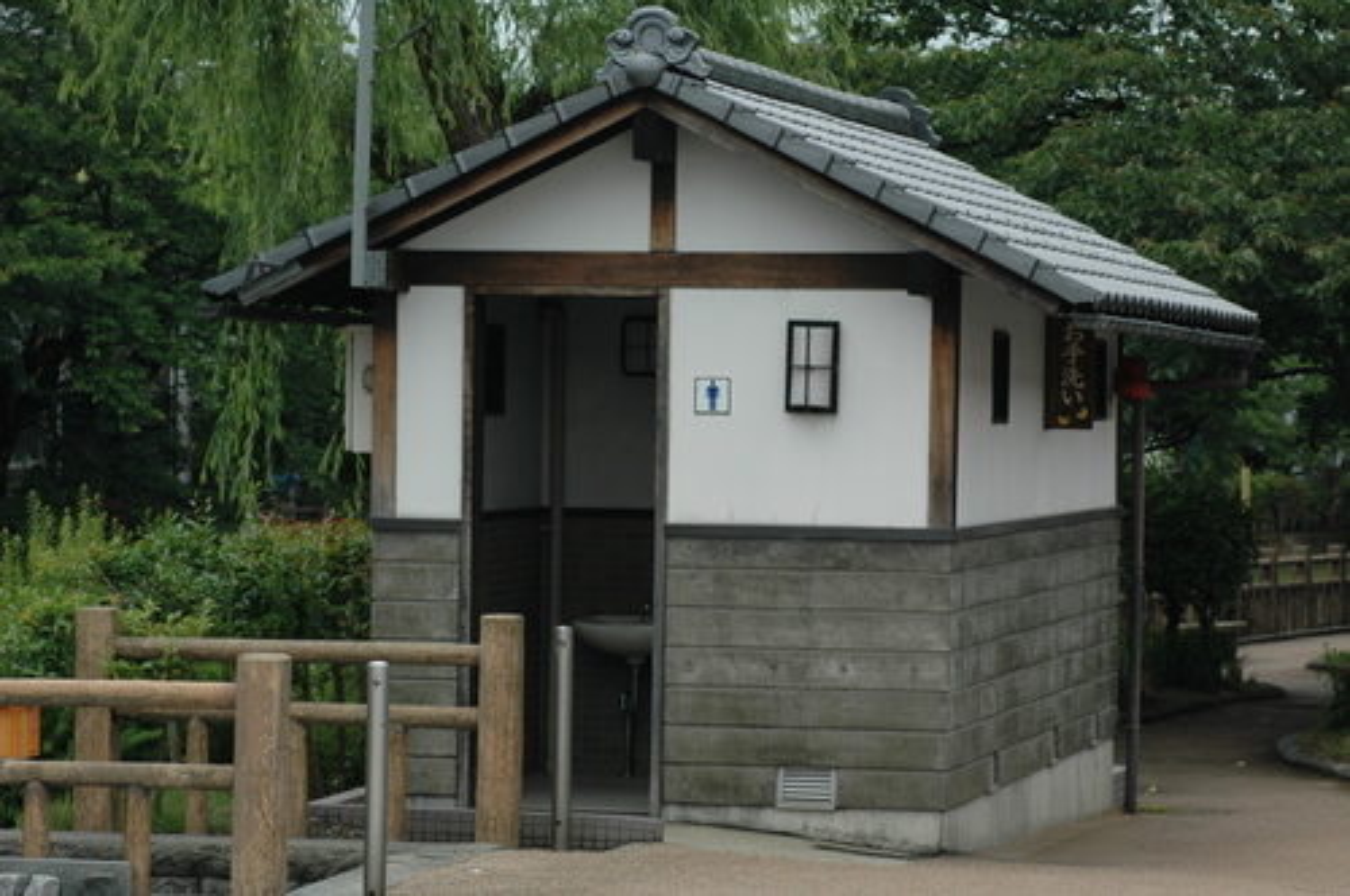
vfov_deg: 10.1
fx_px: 5056
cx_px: 675
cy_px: 448
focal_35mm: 135
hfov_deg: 15.2
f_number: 6.3
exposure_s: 1/640
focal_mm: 90
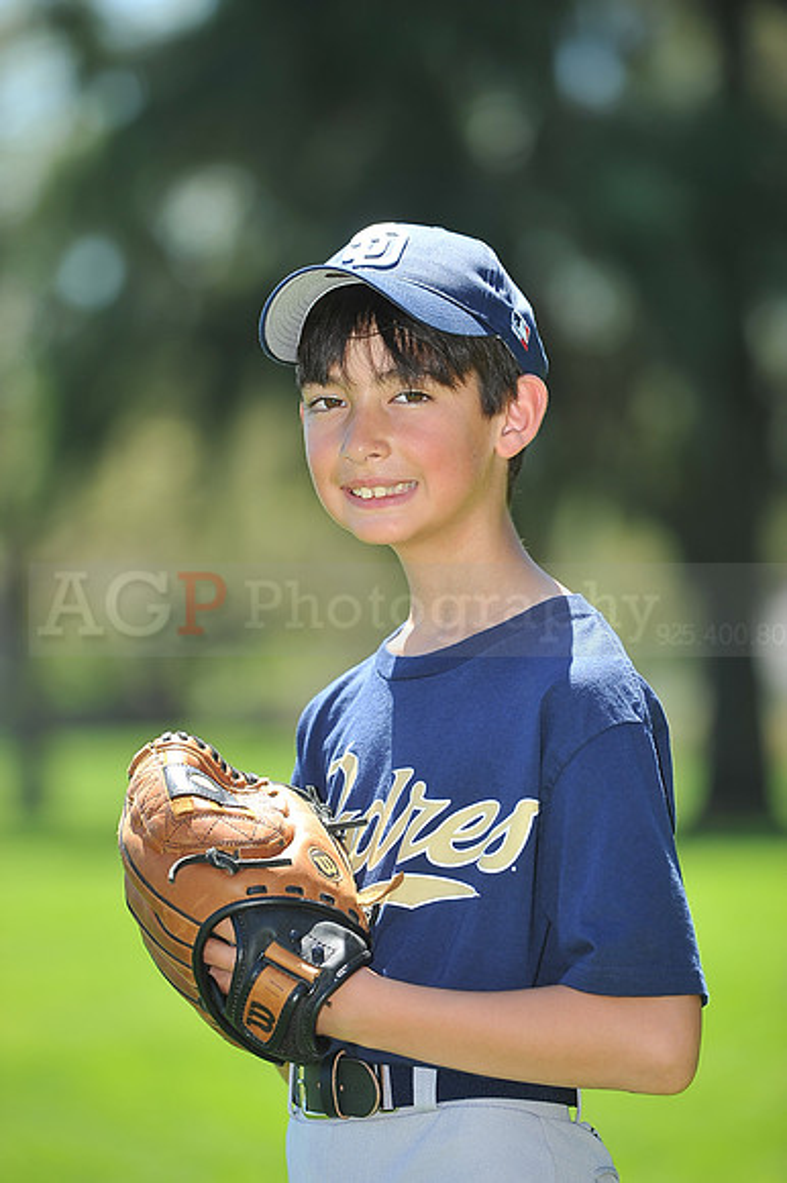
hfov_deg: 6.9
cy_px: 592
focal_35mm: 200
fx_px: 6566
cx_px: 394
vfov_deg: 10.3
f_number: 4.5
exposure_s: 1/500
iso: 200
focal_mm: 200
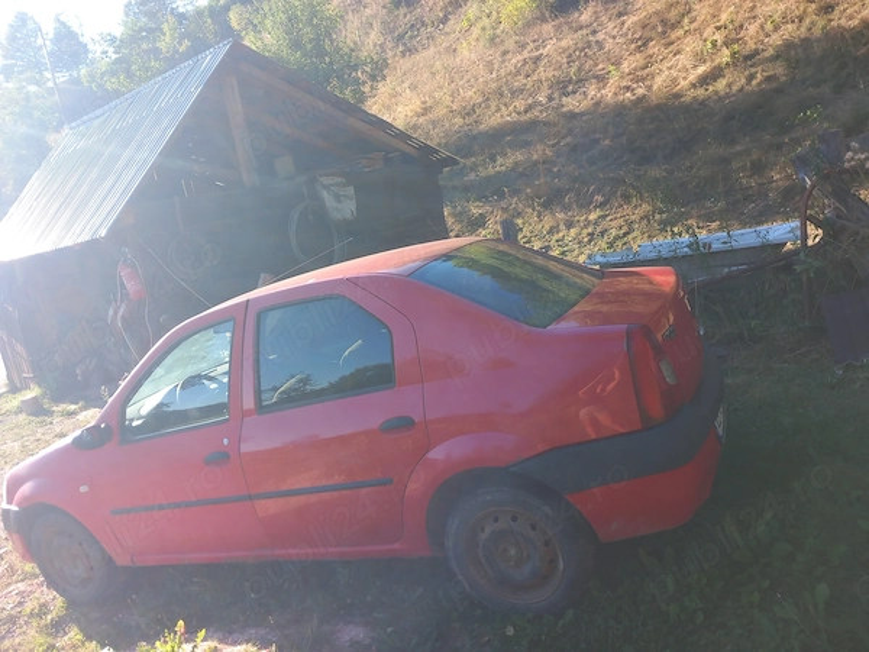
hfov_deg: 65.3
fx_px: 678
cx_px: 434
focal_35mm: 27
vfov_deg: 51.4
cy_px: 326
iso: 20
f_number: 1.8
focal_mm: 4
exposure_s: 1/124
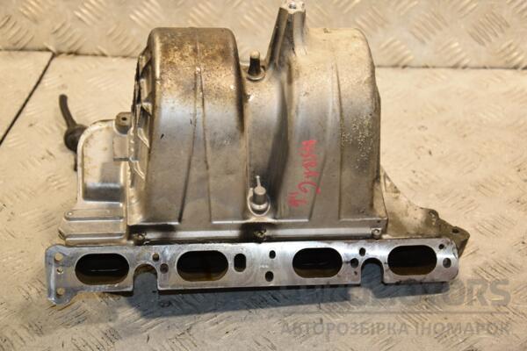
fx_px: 1142
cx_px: 264
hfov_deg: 26.0
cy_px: 176
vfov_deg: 17.5
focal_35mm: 78
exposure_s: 1/200
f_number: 5
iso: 800
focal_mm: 52
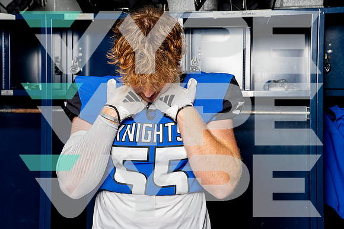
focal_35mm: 64
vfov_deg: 21.3
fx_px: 609
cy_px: 114
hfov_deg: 31.6
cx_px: 171
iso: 100
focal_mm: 61
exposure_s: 1/250
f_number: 5.6
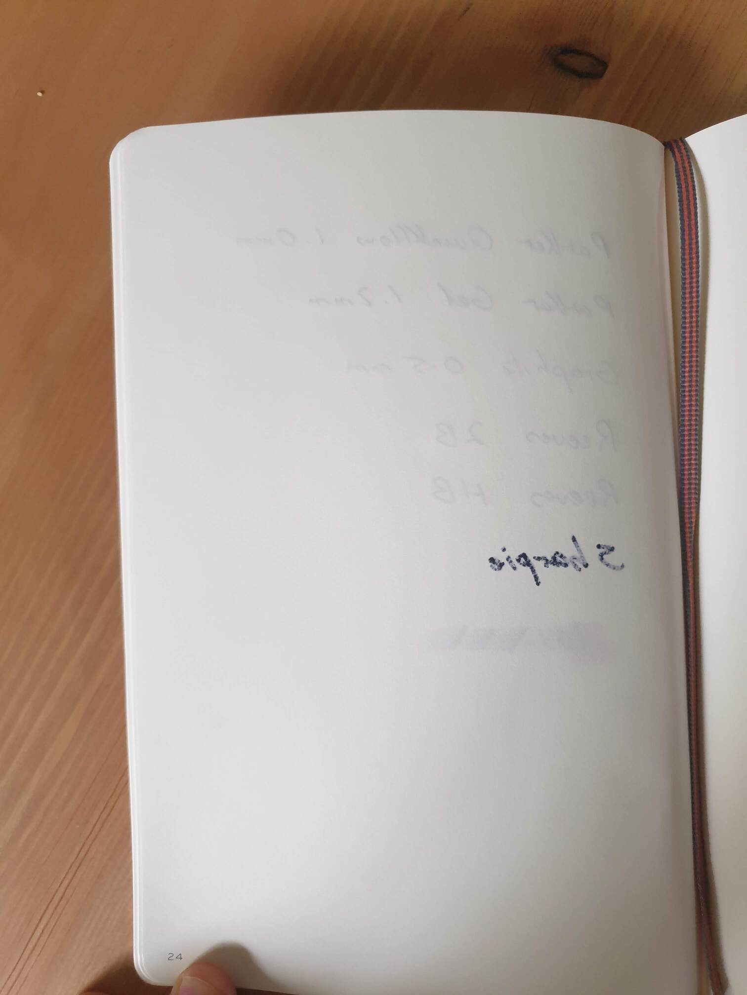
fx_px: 748
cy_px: 498
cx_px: 374
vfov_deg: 67.3
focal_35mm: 26
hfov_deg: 53.1
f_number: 1.5
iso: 200
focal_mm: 4.3
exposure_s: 1/50
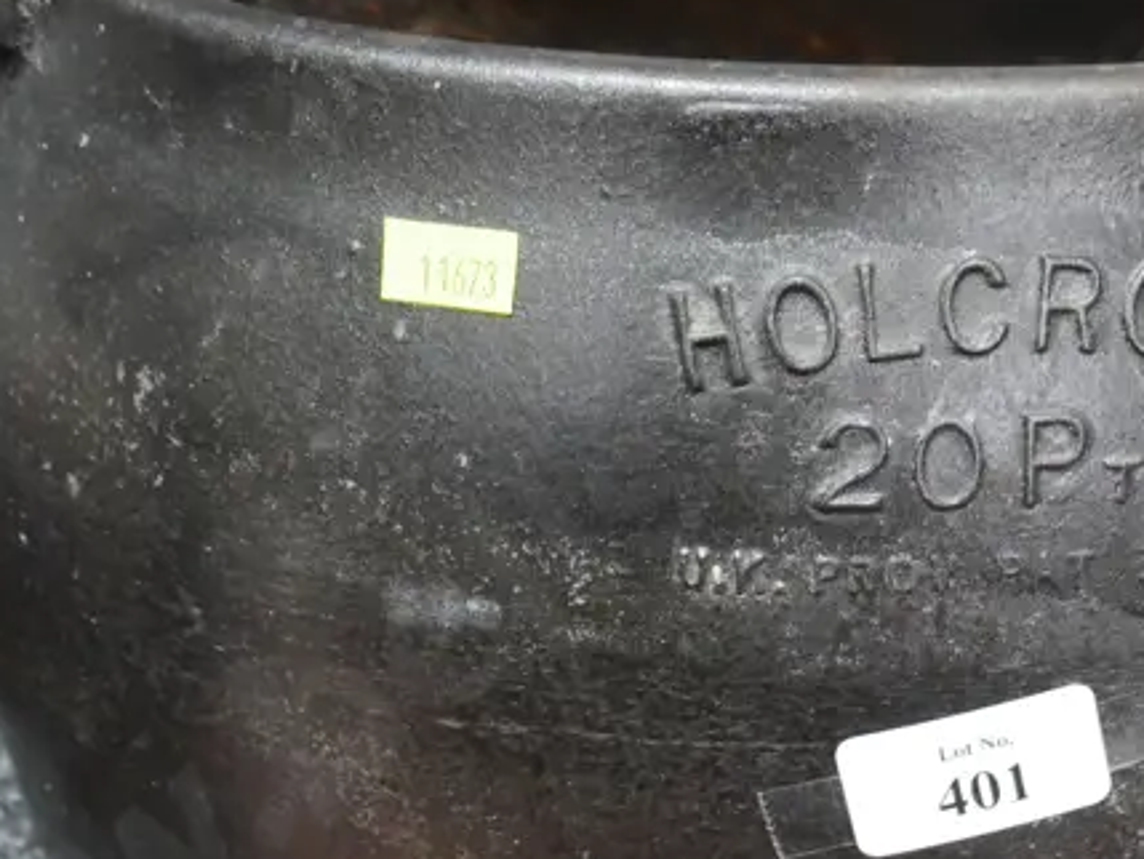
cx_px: 869
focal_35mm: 86
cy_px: 324
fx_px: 2843
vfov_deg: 17.2
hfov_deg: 22.5
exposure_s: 1/60
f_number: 4
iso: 1250
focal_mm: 18
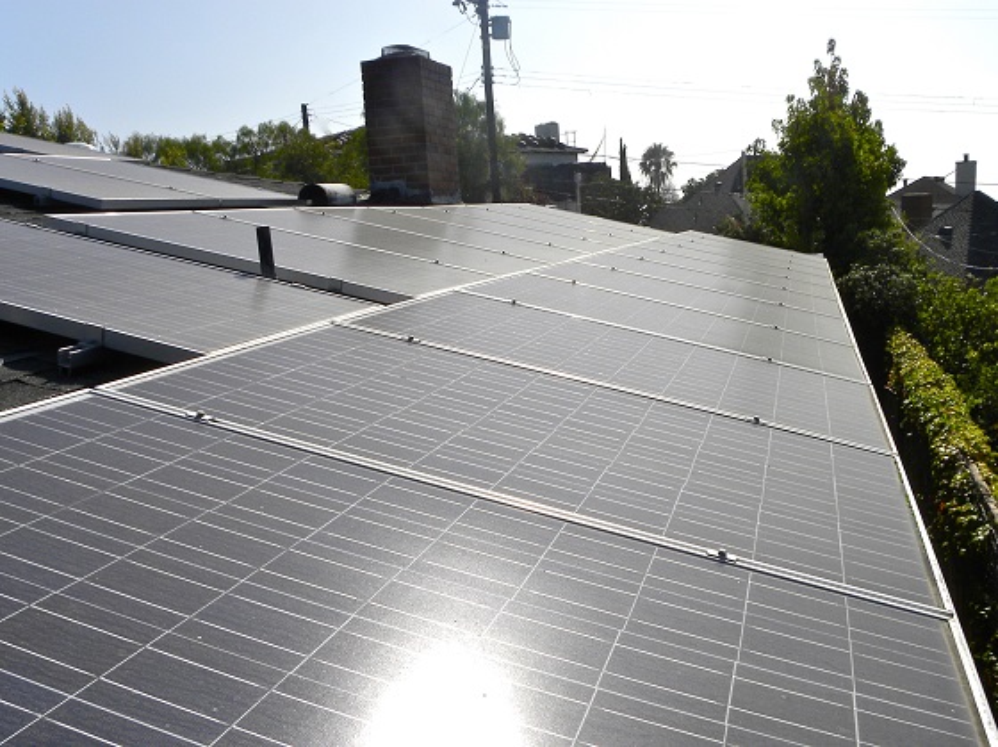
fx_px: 749
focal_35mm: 26
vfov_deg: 53.0
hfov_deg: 67.3
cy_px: 374
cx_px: 499
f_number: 7.1
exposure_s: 1/500
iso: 64
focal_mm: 4.6
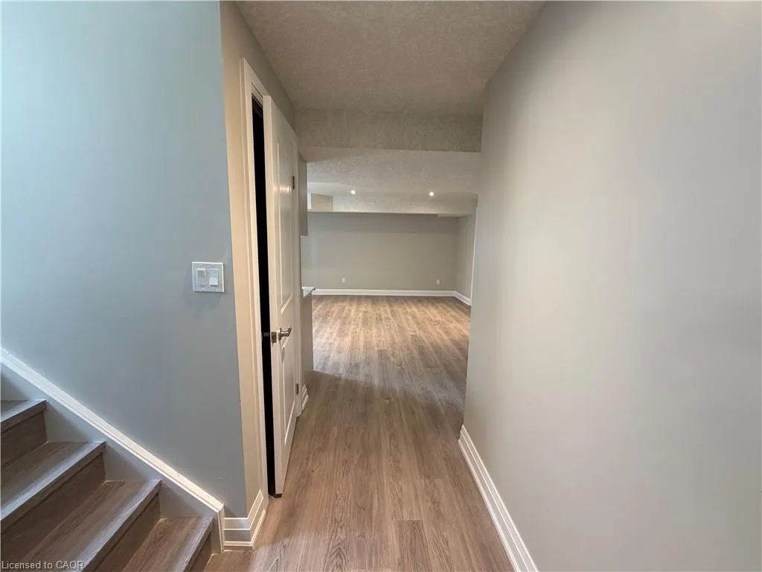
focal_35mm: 14
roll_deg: -0.1
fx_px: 308
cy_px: 286
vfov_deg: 85.7
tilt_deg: -8.7
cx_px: 381
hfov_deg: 102.1
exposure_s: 1/60
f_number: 2.2
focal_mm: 2.22
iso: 250
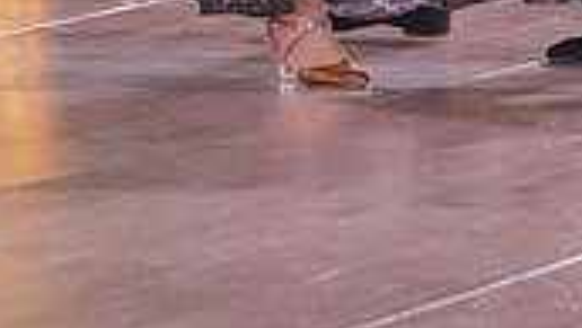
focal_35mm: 797
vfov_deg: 1.5
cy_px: -575
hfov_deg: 2.7
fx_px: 12307
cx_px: 398
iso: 2000
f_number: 4
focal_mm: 150
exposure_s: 1/400
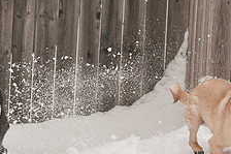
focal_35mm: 777
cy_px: 105
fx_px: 4982
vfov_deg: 1.8
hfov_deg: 2.7
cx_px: 134
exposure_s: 1/640
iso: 200
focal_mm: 200
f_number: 5.6
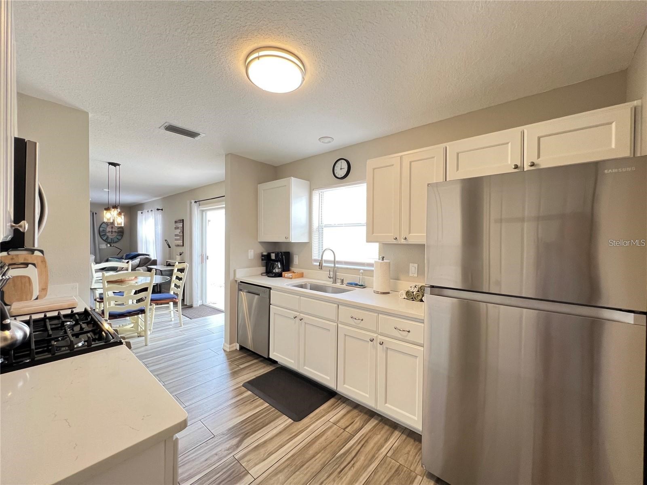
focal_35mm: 13
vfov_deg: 89.9
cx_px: 324
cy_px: 242
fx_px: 243
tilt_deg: -1.0
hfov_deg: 106.2
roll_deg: -0.5
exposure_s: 1/60
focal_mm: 1.57
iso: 250
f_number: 1.8
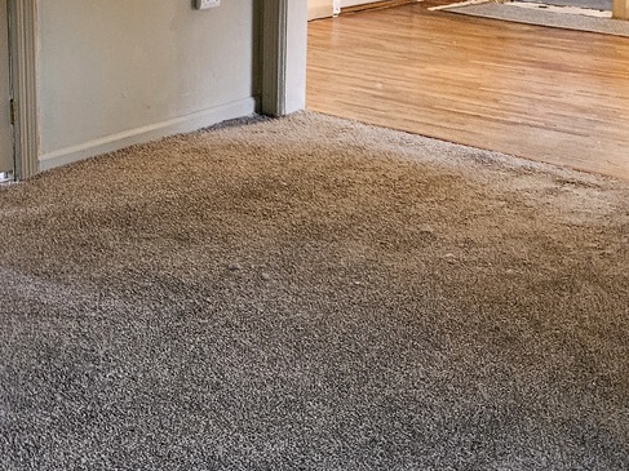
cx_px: 10
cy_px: 41
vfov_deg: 21.1
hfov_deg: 27.1
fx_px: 1235
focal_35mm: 68
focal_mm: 5.4
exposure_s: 1/40
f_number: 1.8
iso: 500
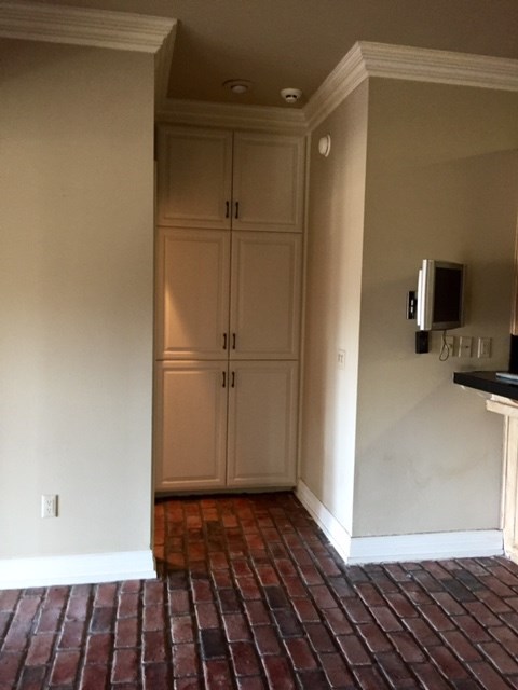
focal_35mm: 29
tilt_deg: -0.5
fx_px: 579
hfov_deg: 48.2
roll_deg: -0.9
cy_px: 345
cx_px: 259
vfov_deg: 61.7
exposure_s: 1/30
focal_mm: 4.15
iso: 160
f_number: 2.2
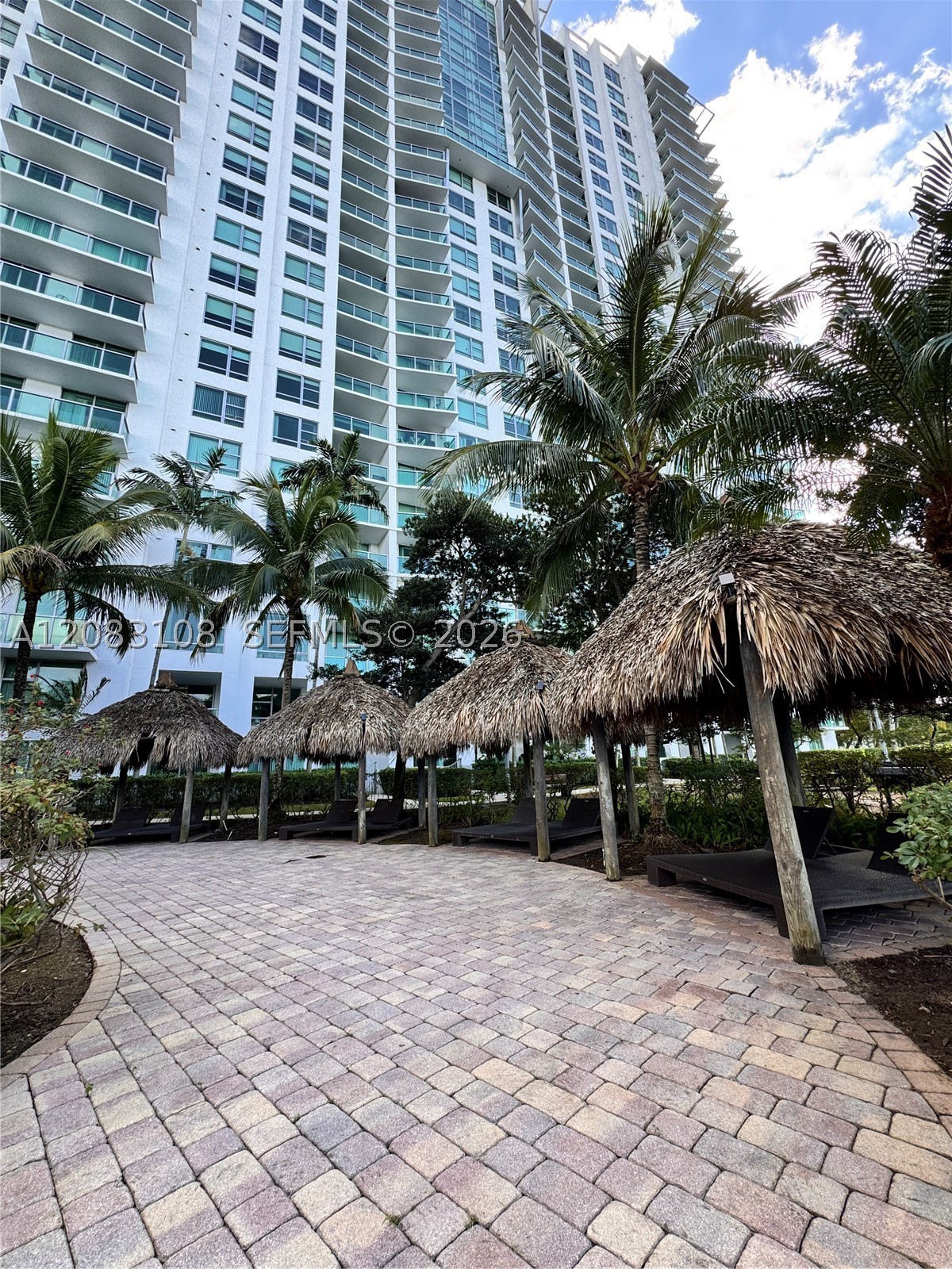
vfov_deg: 102.1
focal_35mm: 14
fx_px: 513
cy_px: 634
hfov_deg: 85.7
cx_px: 476
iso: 40
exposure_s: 1/162
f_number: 2.2
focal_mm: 2.22
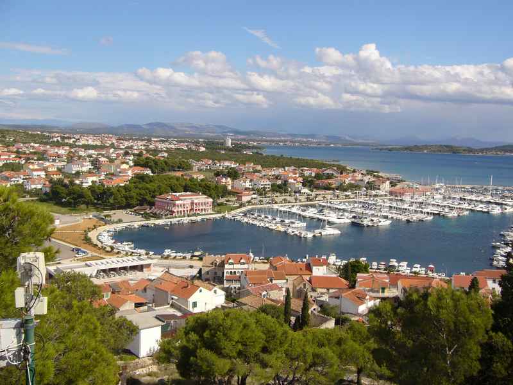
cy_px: 192
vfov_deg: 40.7
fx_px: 519
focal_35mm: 35
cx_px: 256
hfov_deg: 52.6
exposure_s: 1/500
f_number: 5.6
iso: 80
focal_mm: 5.8
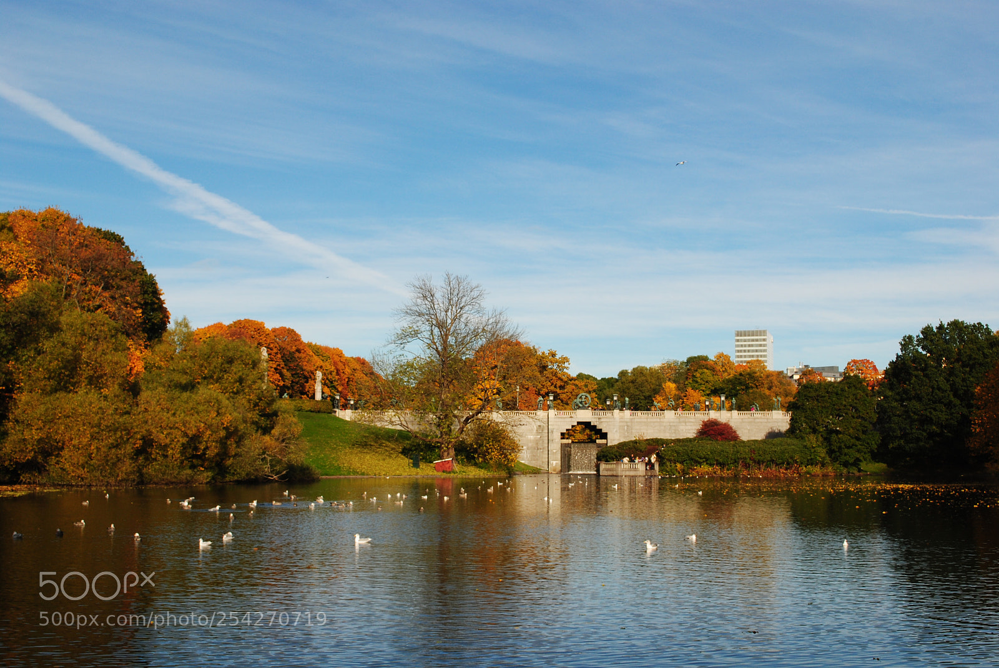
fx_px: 1250
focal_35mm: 45
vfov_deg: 29.9
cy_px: 334
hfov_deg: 43.6
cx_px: 500
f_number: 10
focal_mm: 30
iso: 140
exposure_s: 1/250
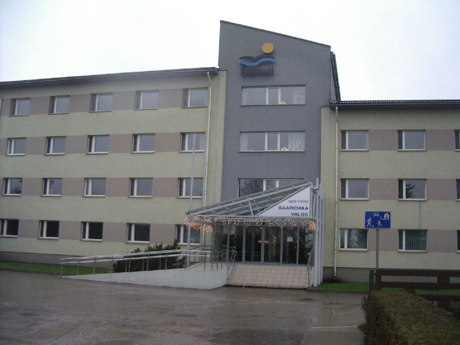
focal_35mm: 38
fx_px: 505
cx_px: 230
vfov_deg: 37.7
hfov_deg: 49.0
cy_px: 172
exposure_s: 1/80
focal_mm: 5.8
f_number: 2.6
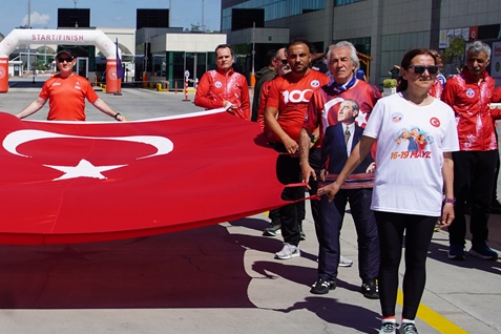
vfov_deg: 18.7
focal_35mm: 73
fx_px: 1016
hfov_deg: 26.8
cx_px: 58
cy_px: 174
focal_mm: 34
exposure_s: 1/1000
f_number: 5
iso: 100
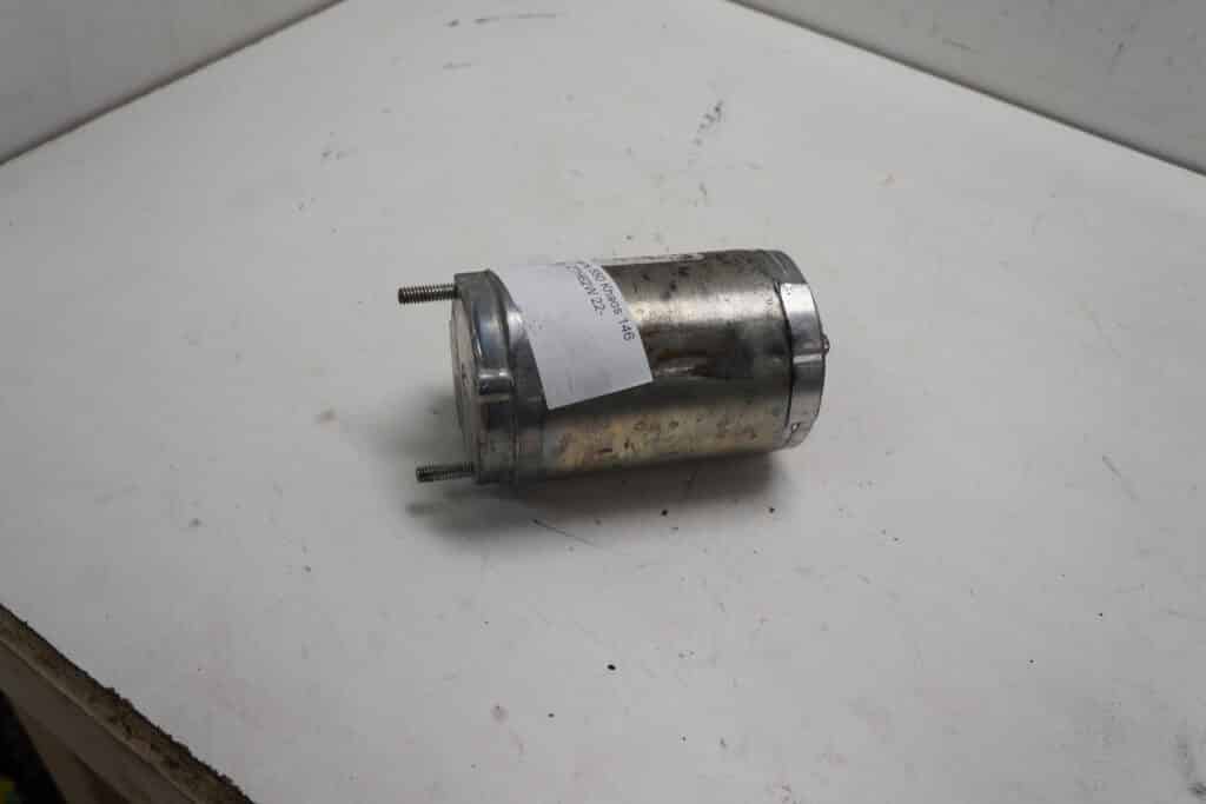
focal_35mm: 30
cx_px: 603
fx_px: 1005
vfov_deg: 43.6
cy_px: 402
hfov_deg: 61.9
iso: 160
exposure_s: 1/60
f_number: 5.6
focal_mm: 20
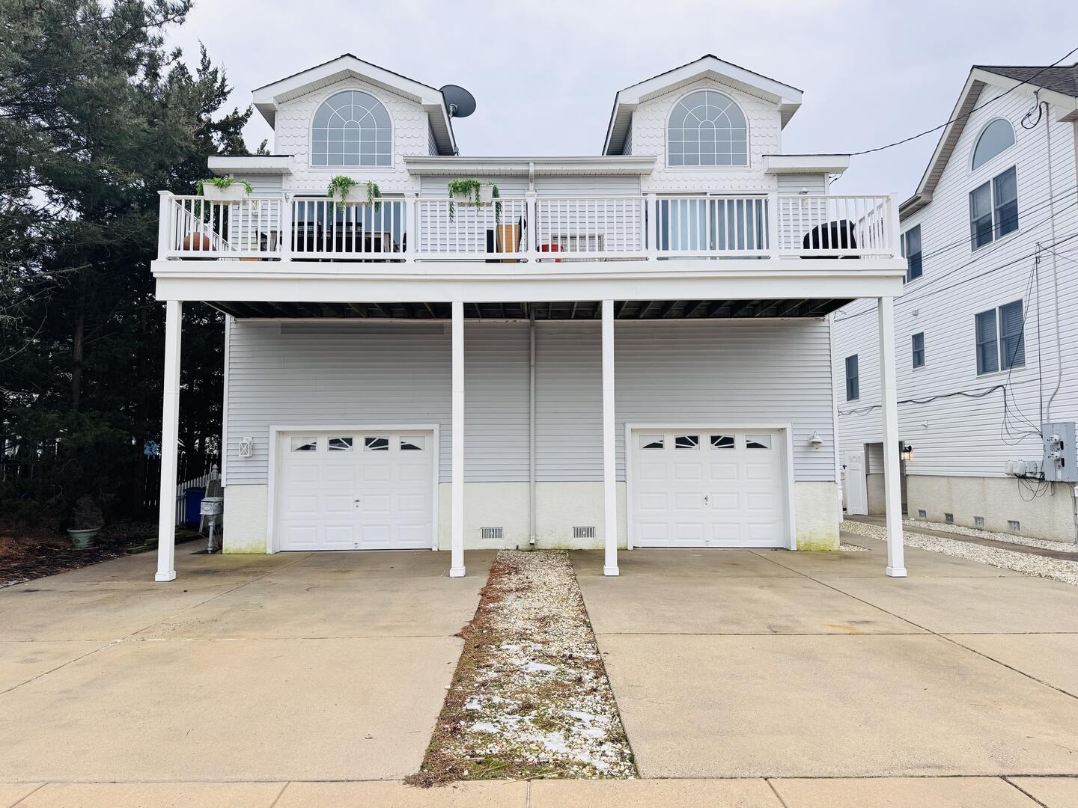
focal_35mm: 24
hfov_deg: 71.6
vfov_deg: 56.8
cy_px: 404
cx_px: 539
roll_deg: +0.0
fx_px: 747
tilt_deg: +3.9
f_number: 1.78
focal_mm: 6.76
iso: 80
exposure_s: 1/1094
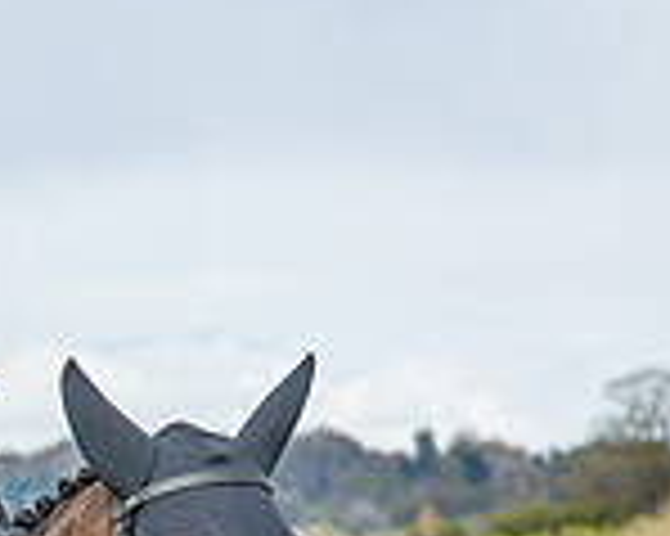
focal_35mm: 448
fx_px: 8878
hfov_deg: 4.3
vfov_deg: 3.4
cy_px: 986
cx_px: 24
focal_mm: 70
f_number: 4
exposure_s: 1/2500
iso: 400
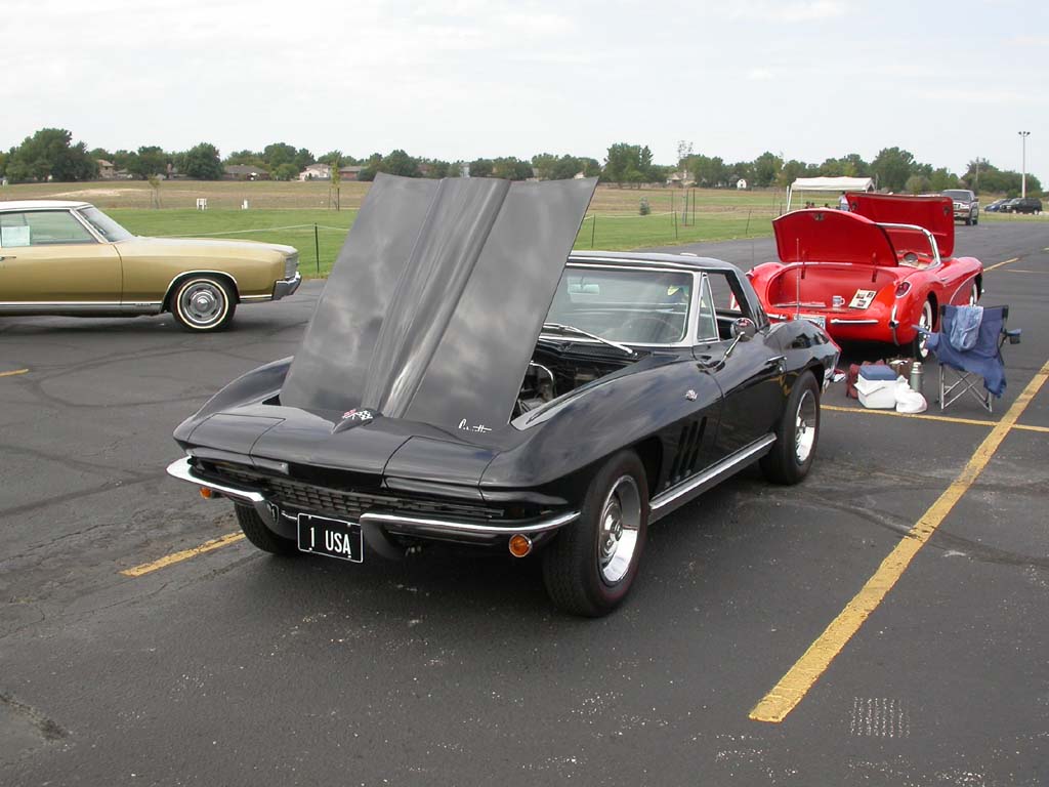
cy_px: 394
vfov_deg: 37.7
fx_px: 1152
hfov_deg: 49.0
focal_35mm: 38
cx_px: 524
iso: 100
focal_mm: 7.85
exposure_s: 1/209
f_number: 6.7
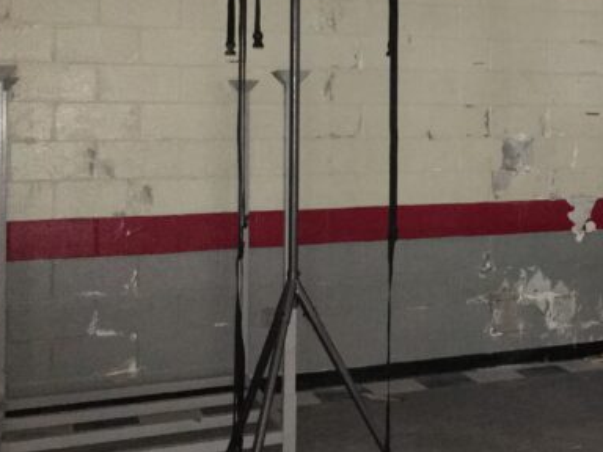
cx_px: 529
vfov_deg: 24.9
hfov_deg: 31.8
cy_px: 100
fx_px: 1010
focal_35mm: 58
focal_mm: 4.15
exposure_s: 1/16
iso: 500
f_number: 2.2
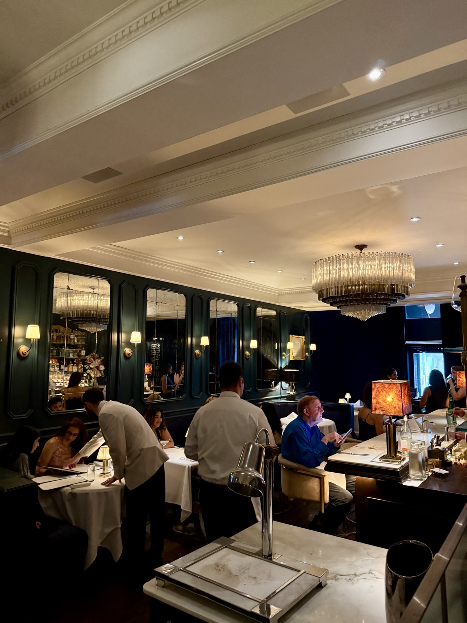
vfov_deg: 71.6
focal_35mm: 24
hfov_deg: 56.8
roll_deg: -0.8
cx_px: 234
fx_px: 432
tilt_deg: +6.4
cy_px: 312
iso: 1000
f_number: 1.78
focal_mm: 6.76
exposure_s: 1/32
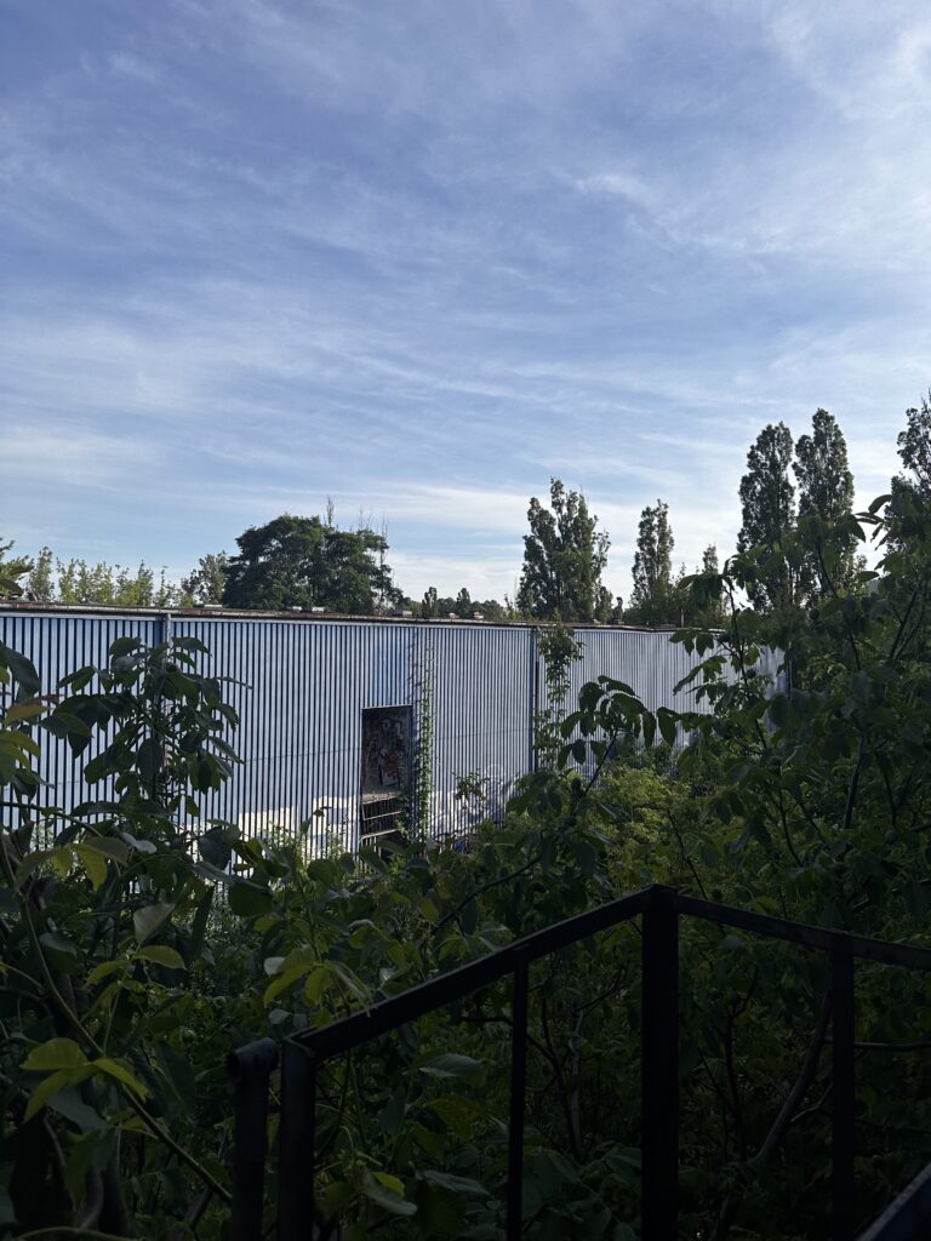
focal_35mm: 24
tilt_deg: +0.7
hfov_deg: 56.8
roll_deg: -1.8
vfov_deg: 71.6
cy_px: 620
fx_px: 861
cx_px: 466
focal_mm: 6.86
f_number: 1.78
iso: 80
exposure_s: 1/3717
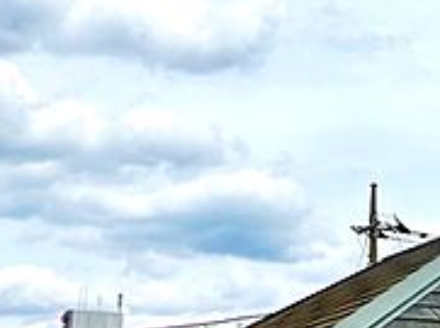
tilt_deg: +16.1
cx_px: 435
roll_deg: -0.7
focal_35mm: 93
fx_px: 1180
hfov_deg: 20.5
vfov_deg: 15.8
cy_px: 95
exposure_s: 1/3472
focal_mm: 3.99
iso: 32
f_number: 1.8
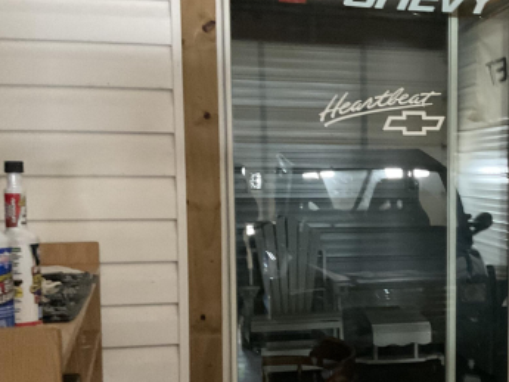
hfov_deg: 33.1
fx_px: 824
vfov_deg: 26.0
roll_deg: -0.9
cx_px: 423
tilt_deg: -6.0
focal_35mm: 56
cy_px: 248
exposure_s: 1/28
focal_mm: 3
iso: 640
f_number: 1.8
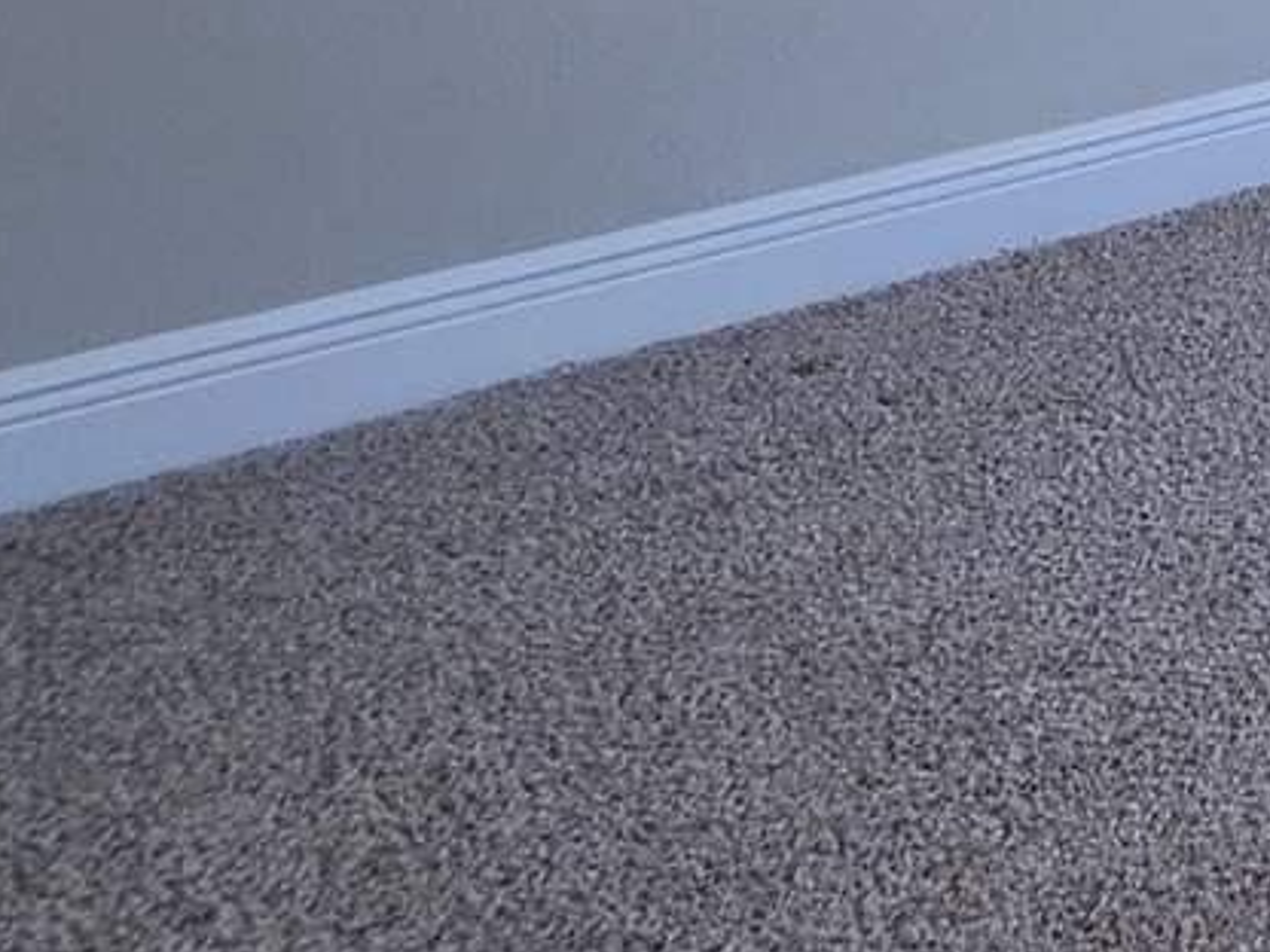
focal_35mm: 64
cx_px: 2210
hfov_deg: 21.4
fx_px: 2348
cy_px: -745
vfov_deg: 18.3
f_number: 1.9
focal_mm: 2.2
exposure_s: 1/120
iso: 200
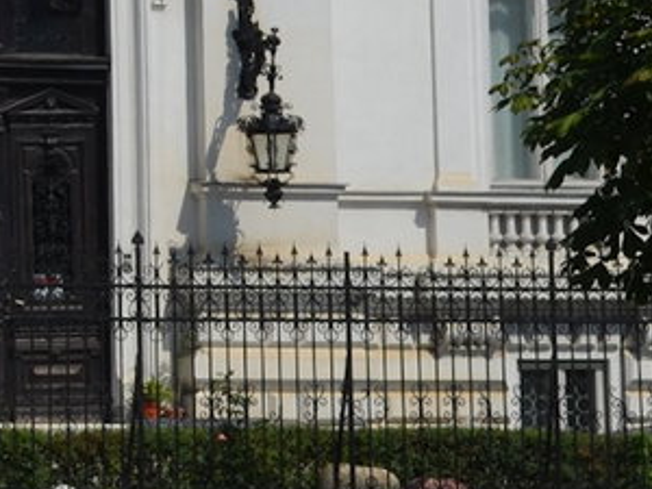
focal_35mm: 230
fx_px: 4332
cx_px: -350
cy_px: -437
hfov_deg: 8.4
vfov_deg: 6.3
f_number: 10
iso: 100
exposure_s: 1/400
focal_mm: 30
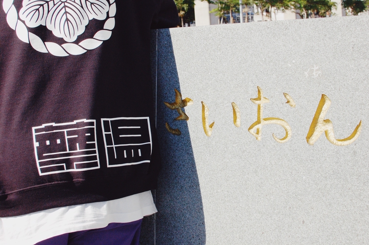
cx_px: 184
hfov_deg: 37.9
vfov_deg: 25.7
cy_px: 122
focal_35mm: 52
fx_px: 538
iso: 800
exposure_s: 1/640
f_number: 13
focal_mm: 35
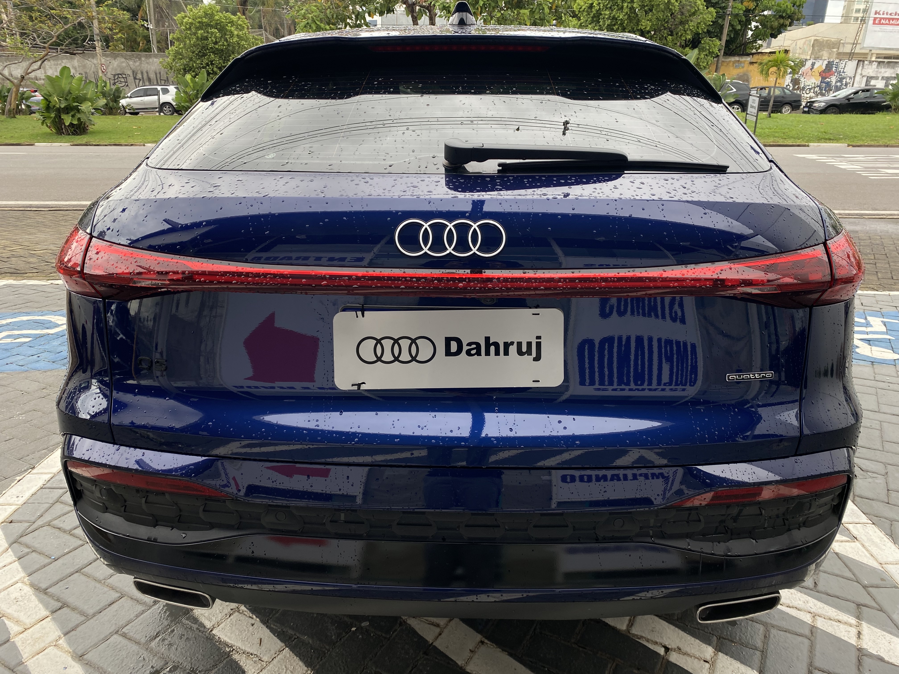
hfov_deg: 67.3
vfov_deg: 53.1
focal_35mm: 26
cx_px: 450
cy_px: 337
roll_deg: -2.3
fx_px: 675
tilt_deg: -19.8
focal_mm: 4.25
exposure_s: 1/122
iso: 40
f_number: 1.8
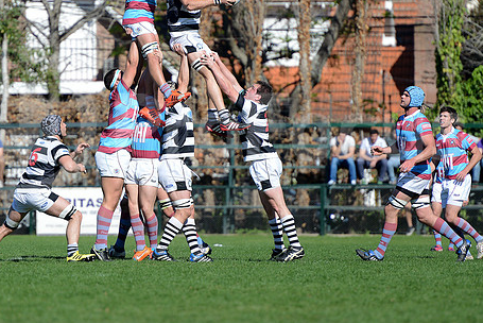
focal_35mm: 357
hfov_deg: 5.8
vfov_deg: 3.9
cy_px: 125
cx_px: 201
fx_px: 4793
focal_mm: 280
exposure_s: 1/2000
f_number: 4
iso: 320
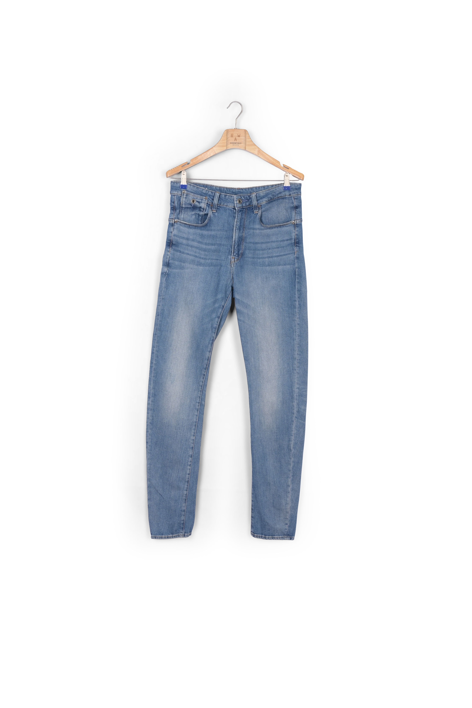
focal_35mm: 37
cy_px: 354
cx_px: 236
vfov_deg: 51.9
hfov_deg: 35.9
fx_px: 728
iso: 100
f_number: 13
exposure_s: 1/160
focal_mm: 37
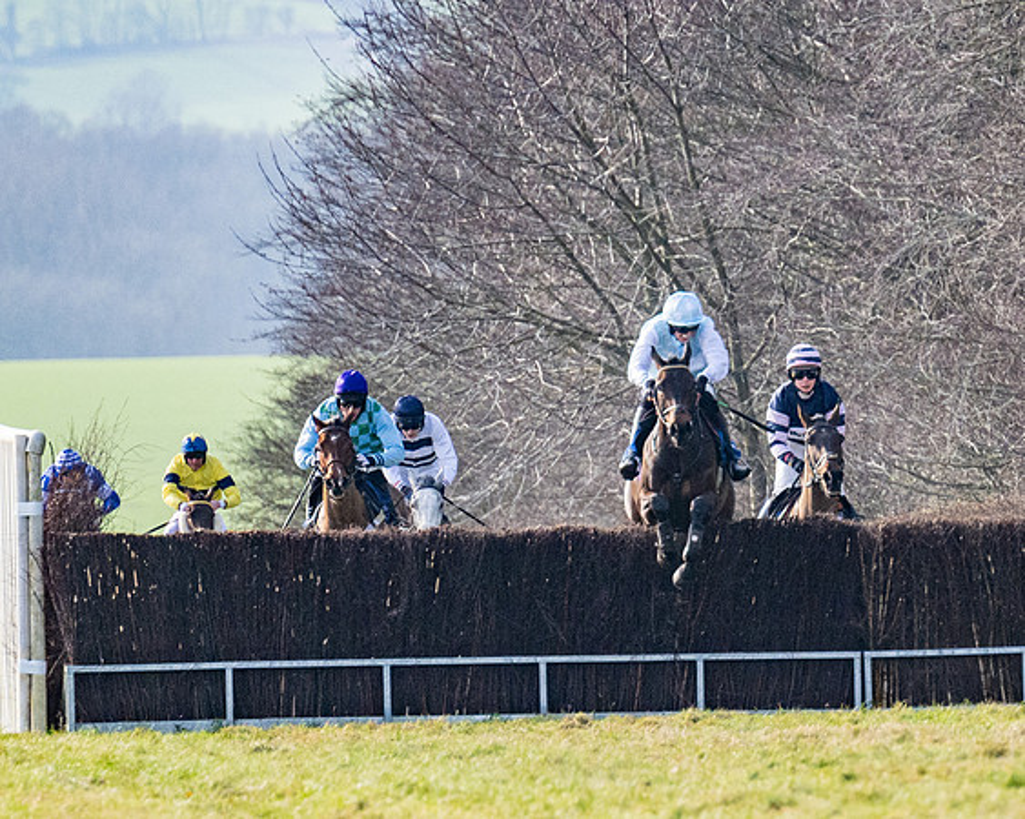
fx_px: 24557
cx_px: 985
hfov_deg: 2.4
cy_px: 233
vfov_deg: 1.9
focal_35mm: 810
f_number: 4
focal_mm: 250
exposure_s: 1/2500
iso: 400
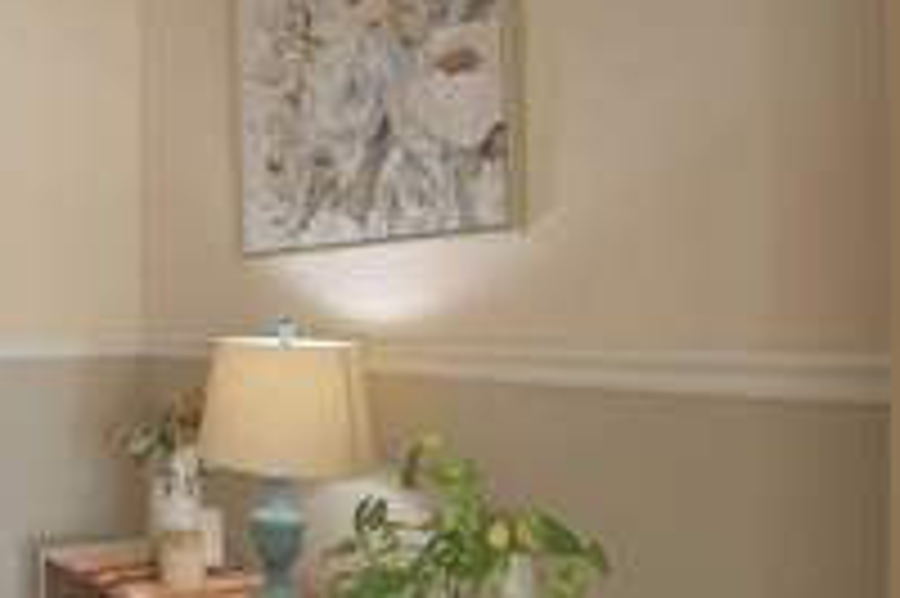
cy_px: 312
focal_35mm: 36
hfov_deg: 43.6
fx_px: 899
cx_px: -45
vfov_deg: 36.8
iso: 400
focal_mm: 10
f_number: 4.5
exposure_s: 1/100
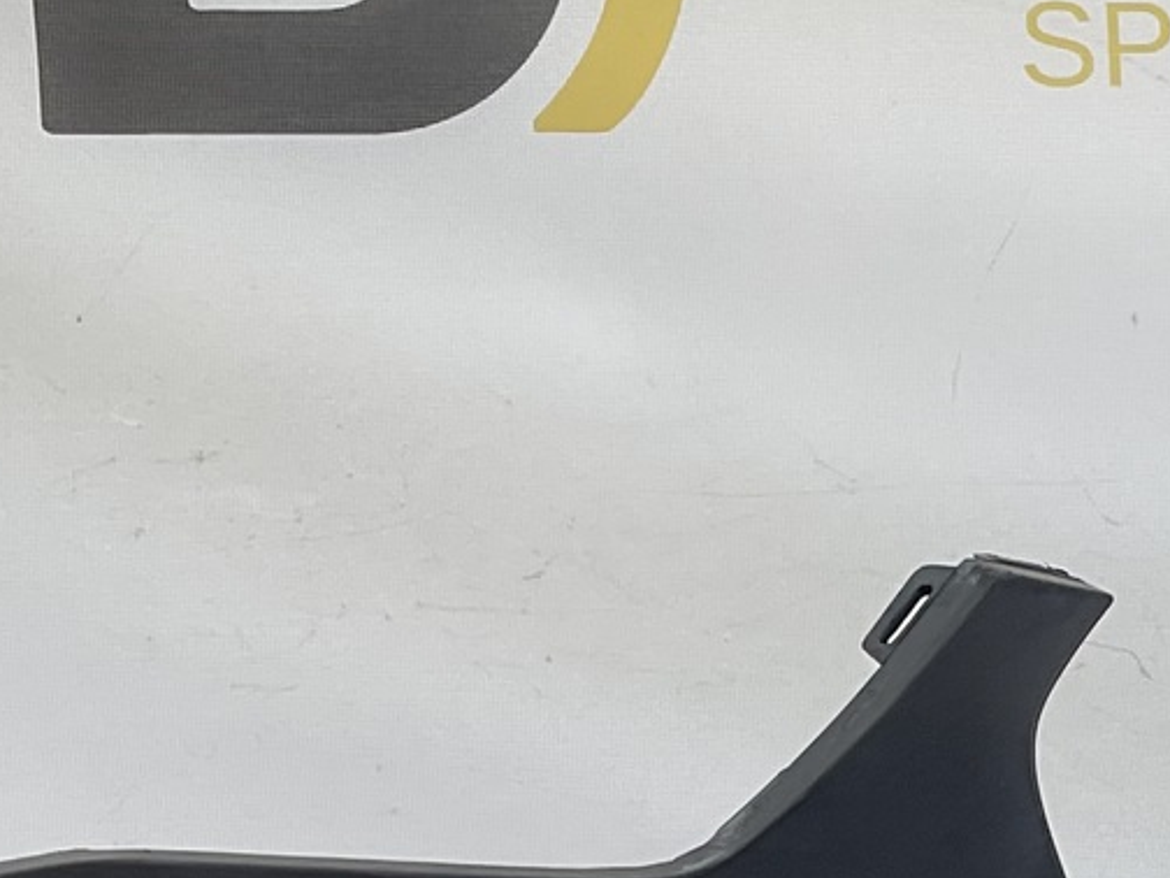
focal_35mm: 116
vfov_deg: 12.5
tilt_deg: -7.9
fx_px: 3921
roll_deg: -0.6
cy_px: 989
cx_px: 1191
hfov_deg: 16.6
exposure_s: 1/154
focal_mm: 3
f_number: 1.8
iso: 16
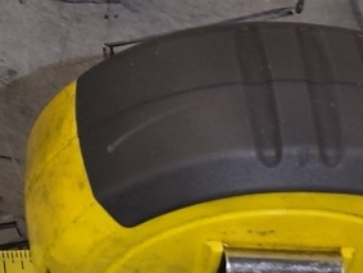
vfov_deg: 5.4
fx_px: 2845
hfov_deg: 6.8
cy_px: -208
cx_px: -620
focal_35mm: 271
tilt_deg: -45.8
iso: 80
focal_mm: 6.76
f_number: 1.78
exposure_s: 1/120
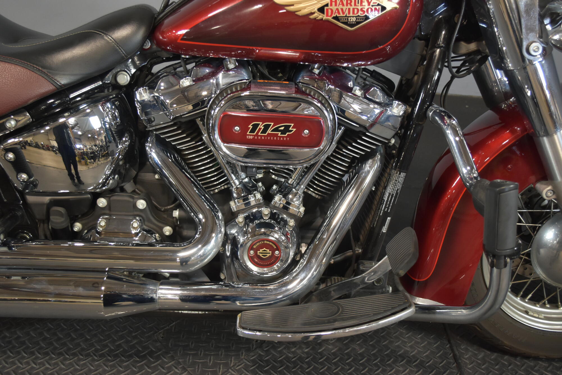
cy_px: 188
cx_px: 281
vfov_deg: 36.9
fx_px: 562
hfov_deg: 53.1
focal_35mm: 36
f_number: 4
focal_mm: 24
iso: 1000
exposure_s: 1/30
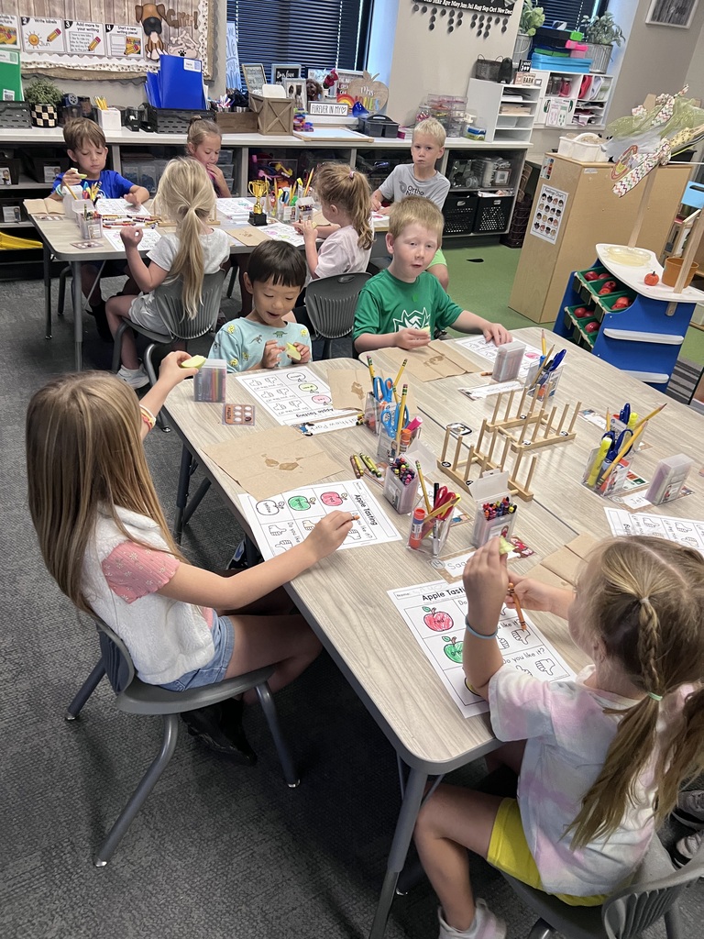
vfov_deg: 67.3
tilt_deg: -32.6
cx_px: 352
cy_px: 470
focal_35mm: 26
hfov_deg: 53.1
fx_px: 705
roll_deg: -7.9
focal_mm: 5.7
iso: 250
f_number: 1.5
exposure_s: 1/60
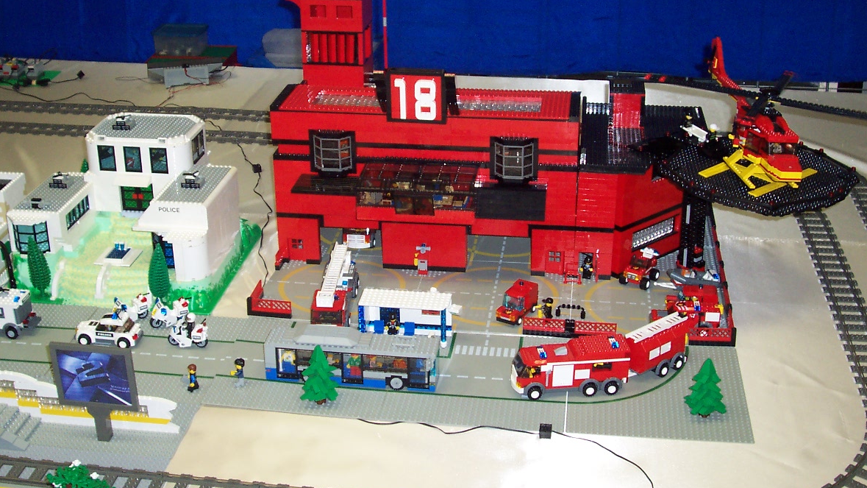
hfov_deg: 40.6
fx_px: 1172
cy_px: 191
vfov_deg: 23.4
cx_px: 438
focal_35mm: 51
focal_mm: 7
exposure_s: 1/60
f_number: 3
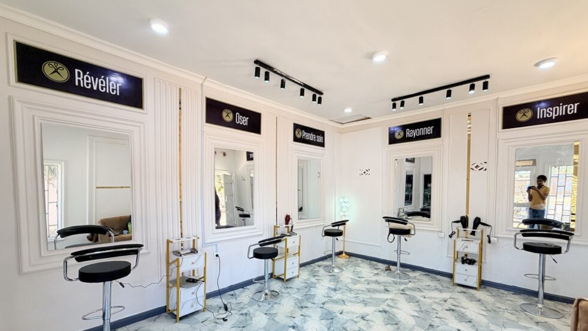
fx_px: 249
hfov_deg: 99.3
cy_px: 202
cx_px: 302
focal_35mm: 16
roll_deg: -0.4
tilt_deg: -2.6
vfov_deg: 66.3
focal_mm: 2.22
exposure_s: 1/100
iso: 80
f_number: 2.2
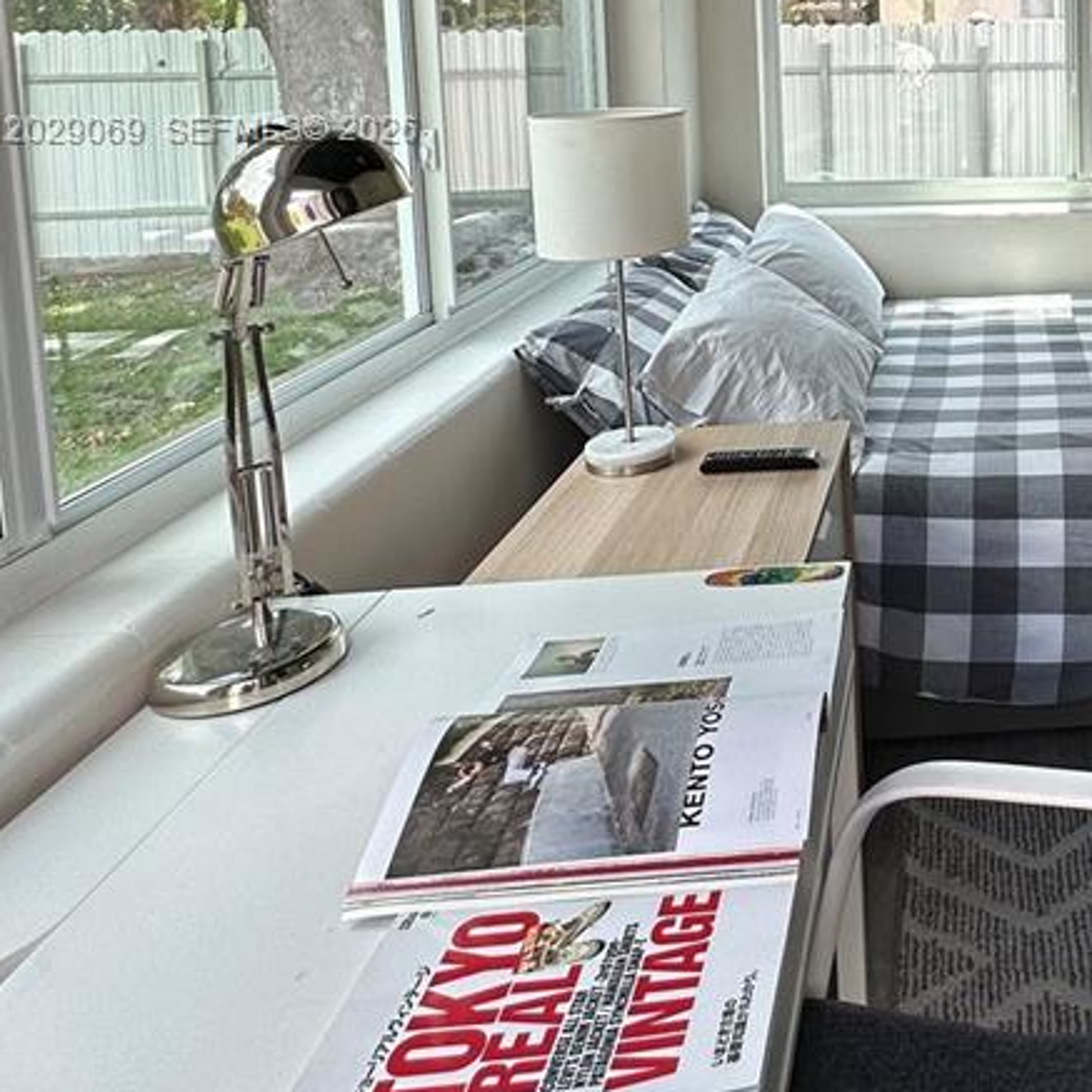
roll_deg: +0.2
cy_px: 132
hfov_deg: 42.2
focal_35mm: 34
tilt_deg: -4.5
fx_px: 1213
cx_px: 1080
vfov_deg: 44.6
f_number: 2.2
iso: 40
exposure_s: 1/284
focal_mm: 2.22
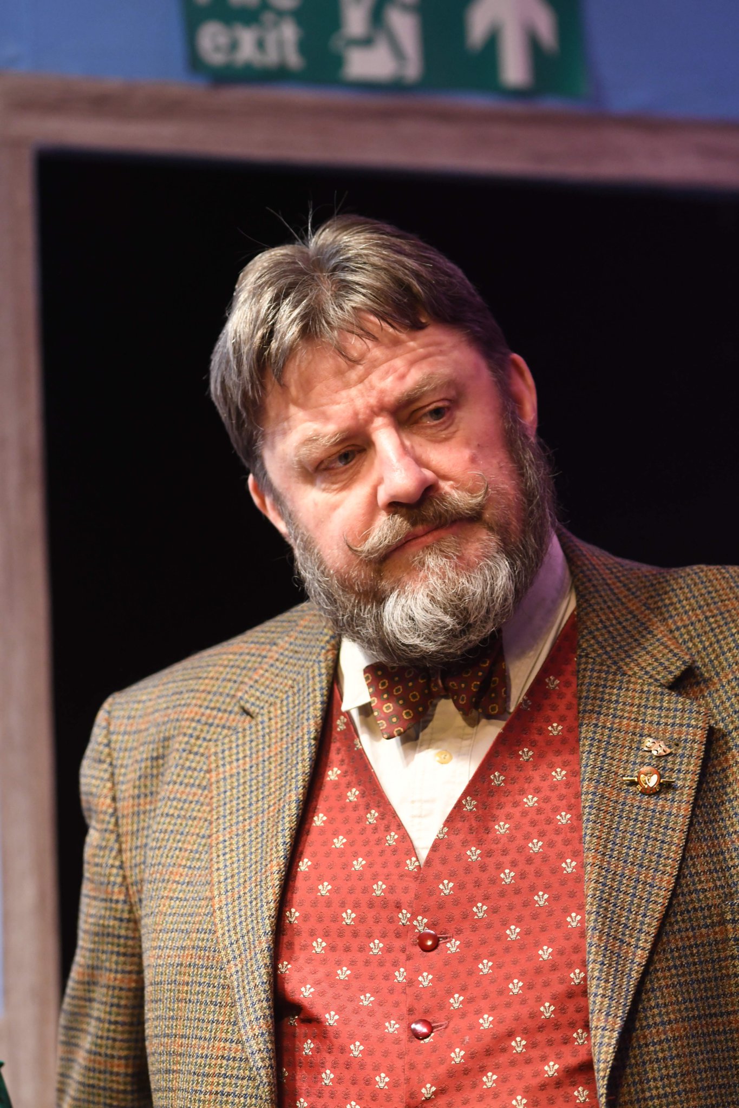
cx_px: 370
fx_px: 13858
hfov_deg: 3.1
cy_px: 554
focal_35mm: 450
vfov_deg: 4.6
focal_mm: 300
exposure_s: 1/125
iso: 2000
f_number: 3.2
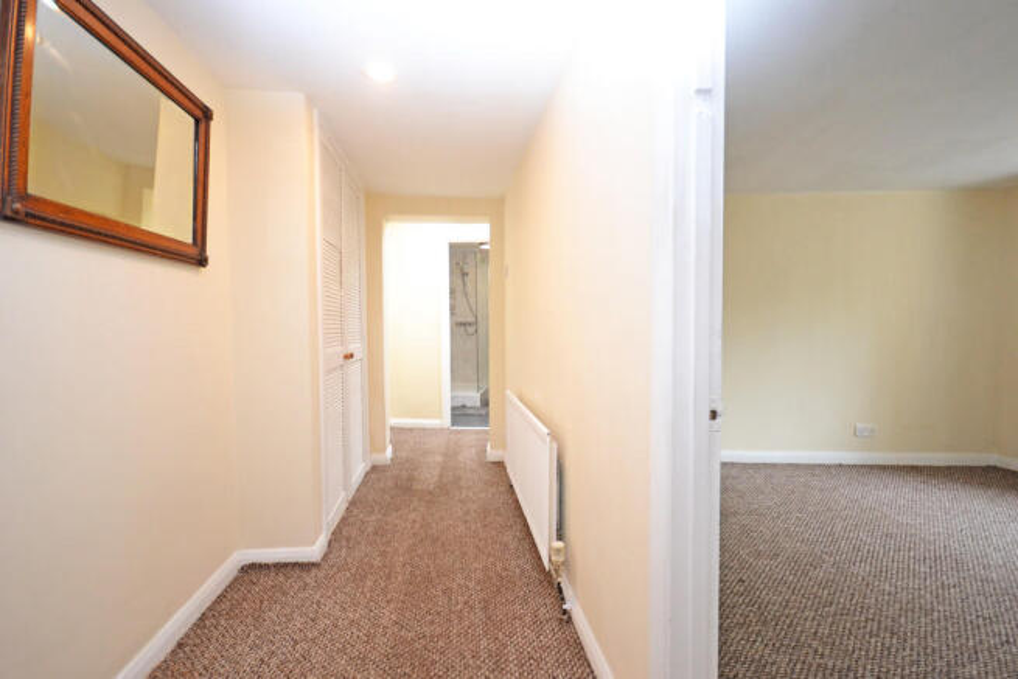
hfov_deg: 100.4
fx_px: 424
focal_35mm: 15
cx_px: 509
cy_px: 340
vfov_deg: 77.4
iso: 900
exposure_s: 1/60
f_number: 4
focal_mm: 10
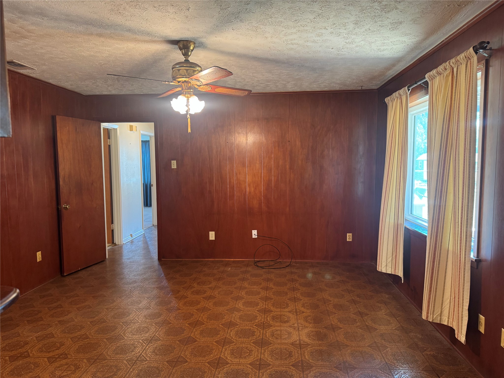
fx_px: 349
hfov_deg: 71.6
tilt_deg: -5.1
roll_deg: -0.4
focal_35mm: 24
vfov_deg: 56.8
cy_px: 189
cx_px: 252
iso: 320
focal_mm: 6.76
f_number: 1.78
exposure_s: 1/60
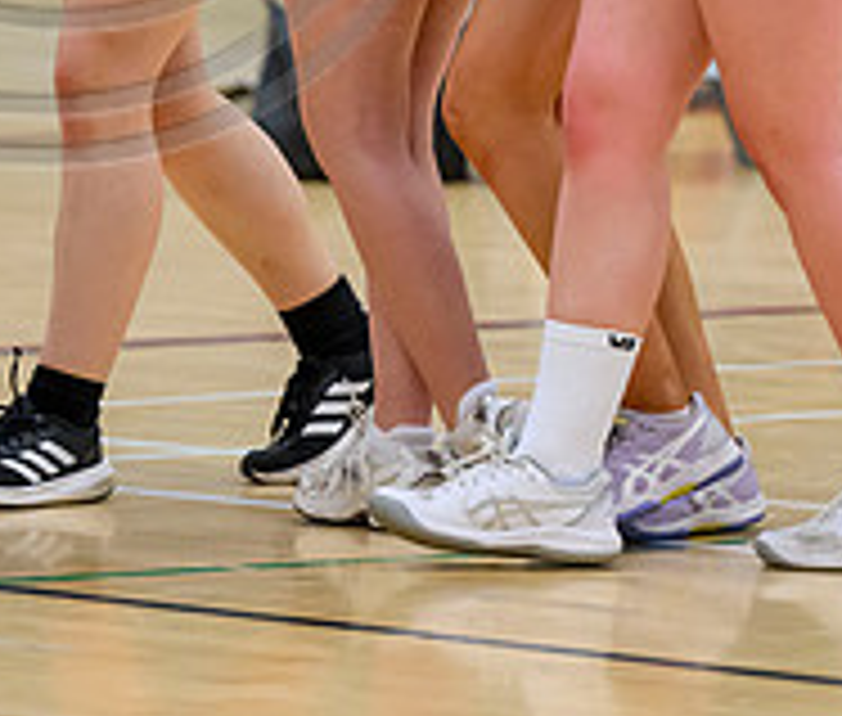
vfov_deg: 2.4
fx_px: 16909
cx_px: 367
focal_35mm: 662
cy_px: -288
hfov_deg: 2.9
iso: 6400
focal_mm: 200
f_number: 2.8
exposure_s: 1/1000
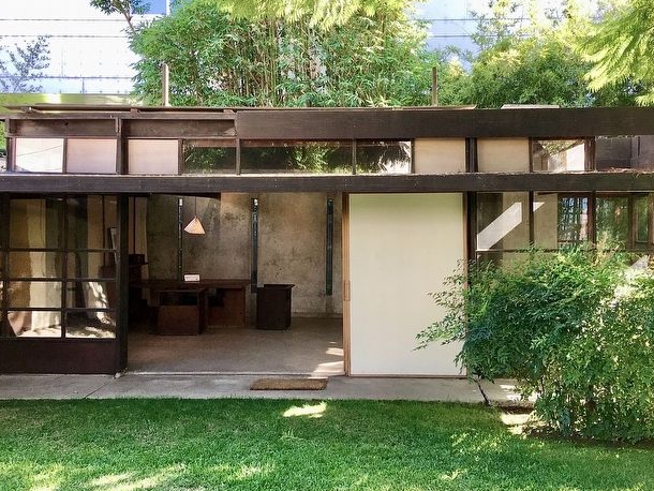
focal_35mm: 38
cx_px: 334
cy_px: 209
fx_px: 718
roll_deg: -0.5
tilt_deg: +0.1
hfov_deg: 49.0
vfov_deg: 37.7
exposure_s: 1/120
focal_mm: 4.15
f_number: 2.2
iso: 40
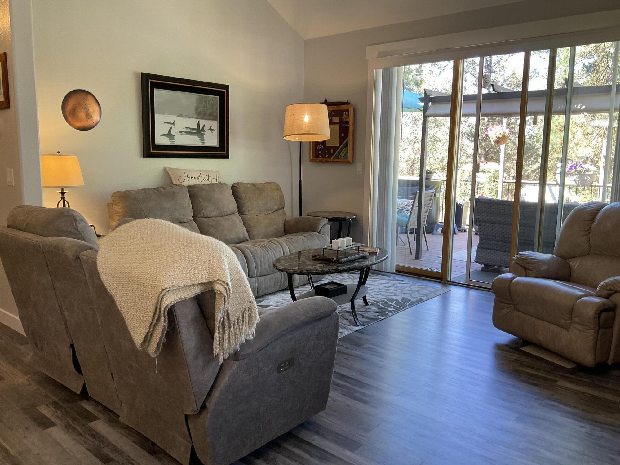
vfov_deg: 48.2
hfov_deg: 61.7
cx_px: 310
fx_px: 519
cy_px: 232
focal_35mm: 29
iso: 64
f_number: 1.8
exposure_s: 1/60
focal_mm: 3
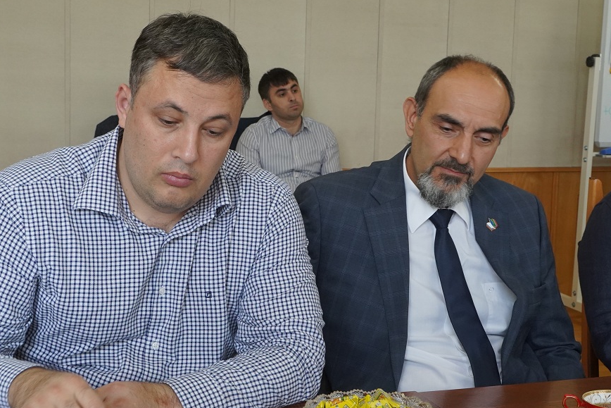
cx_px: 307
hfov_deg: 35.0
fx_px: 968
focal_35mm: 57
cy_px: 204
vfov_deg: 23.8
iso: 3200
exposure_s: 1/60
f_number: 11
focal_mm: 37
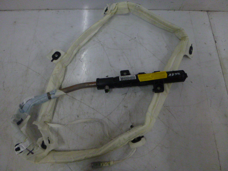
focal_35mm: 25
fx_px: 165
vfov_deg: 54.9
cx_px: 114
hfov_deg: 69.4
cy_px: 86
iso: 400
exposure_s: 1/40
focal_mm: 4.5
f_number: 3.9
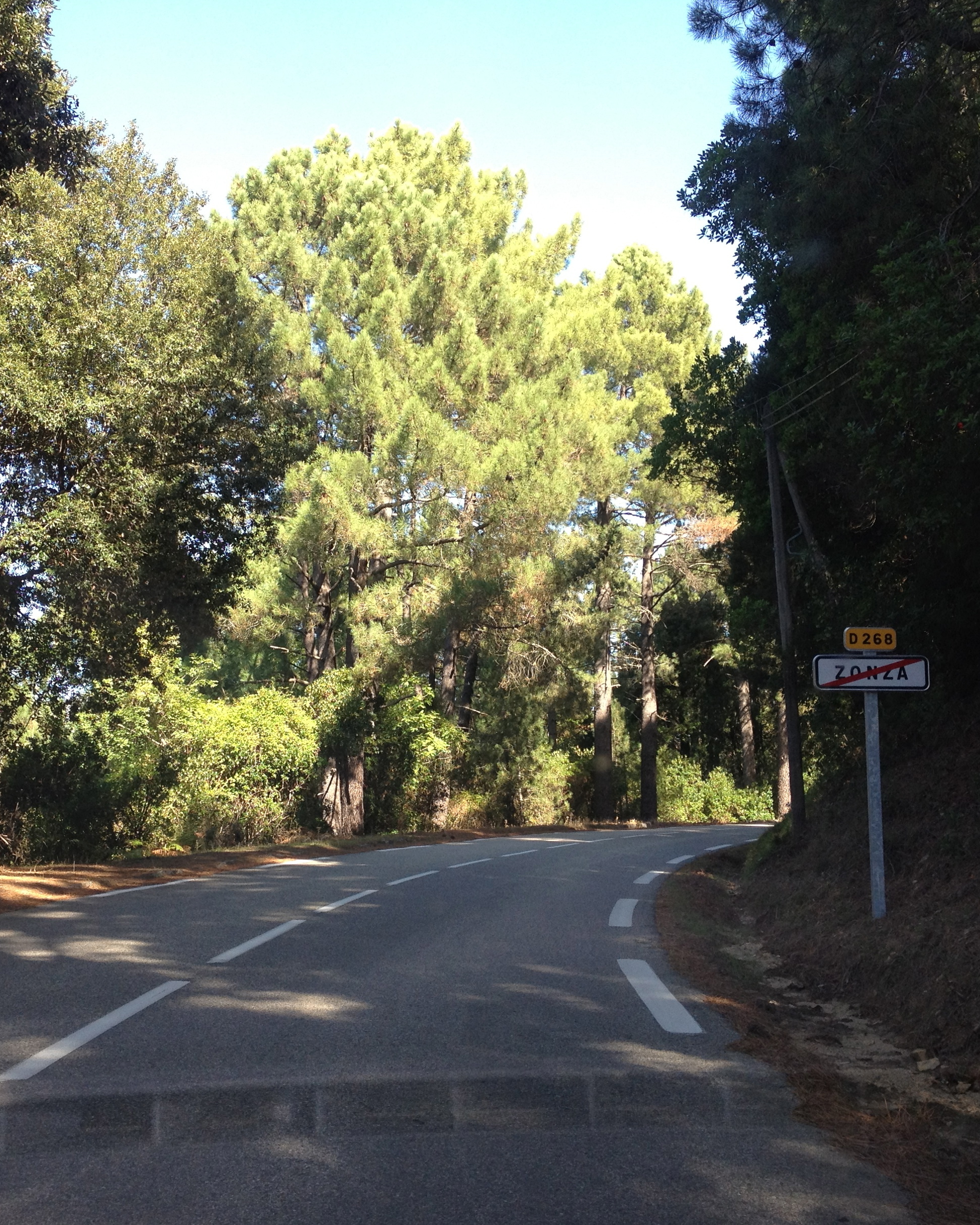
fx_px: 1668
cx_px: 380
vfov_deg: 40.3
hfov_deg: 32.6
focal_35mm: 46
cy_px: 612
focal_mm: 4.28
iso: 64
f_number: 2.4
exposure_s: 1/190
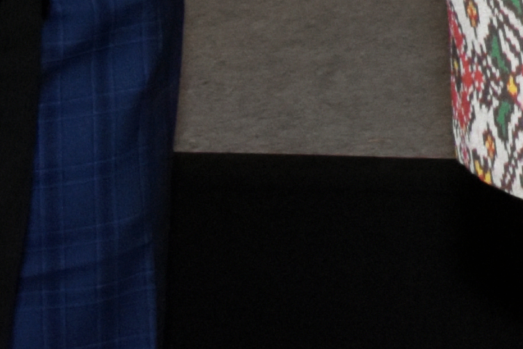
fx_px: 5604
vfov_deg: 3.5
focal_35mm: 386
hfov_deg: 5.0
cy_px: -835
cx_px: 1821
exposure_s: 1/160
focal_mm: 35
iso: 1600
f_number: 7.1
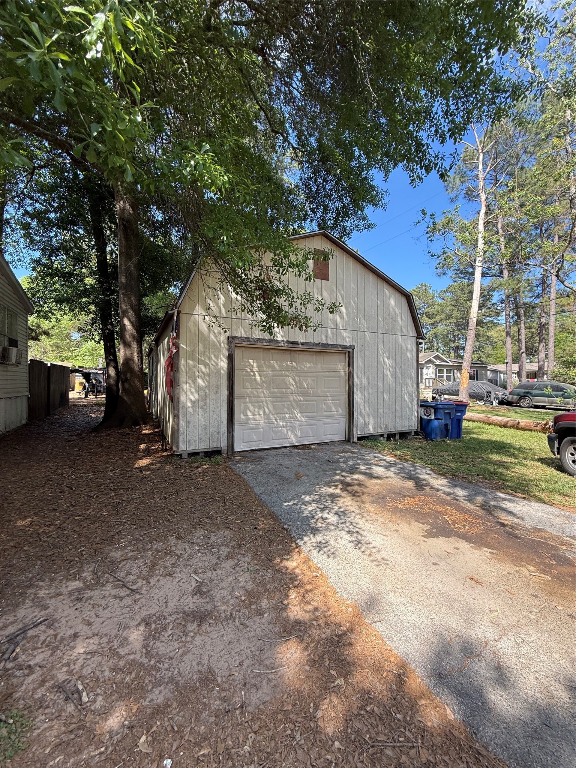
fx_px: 311
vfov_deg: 102.1
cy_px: 384
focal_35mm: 14
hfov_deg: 85.7
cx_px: 288
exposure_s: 1/413
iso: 50
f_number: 2.2
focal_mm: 2.22
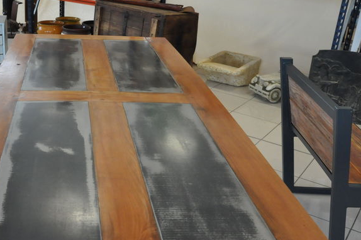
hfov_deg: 41.1
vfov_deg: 28.3
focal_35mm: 47
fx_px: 471
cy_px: 169
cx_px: 106
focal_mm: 18
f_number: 3.5
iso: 1600
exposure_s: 1/400
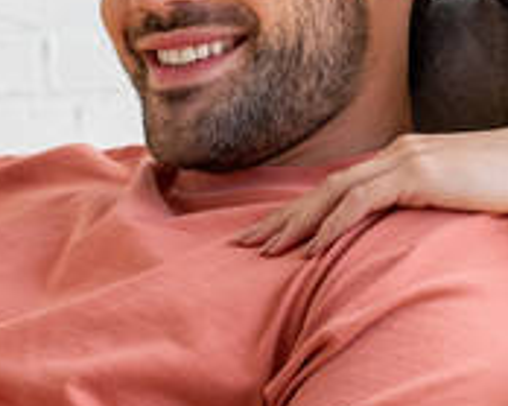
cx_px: 92
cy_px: -74
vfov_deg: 7.9
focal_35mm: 193
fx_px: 2900
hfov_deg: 10.0
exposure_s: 1/200
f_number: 5.6
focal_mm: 35
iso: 400
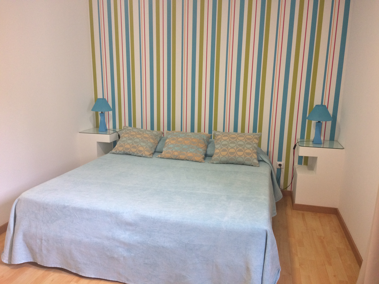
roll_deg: +0.7
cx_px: 190
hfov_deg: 61.7
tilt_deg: -11.6
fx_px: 318
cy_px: 142
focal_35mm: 29
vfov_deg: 48.2
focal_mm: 4.15
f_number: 2.2
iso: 125
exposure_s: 1/33
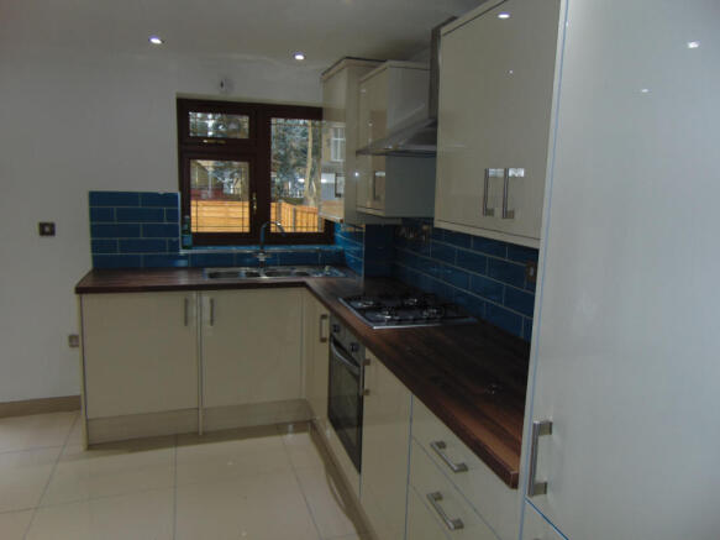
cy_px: 270
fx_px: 520
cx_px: 360
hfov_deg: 69.4
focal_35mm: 25
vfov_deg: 54.9
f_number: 3
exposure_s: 1/30
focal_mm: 4.5
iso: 80
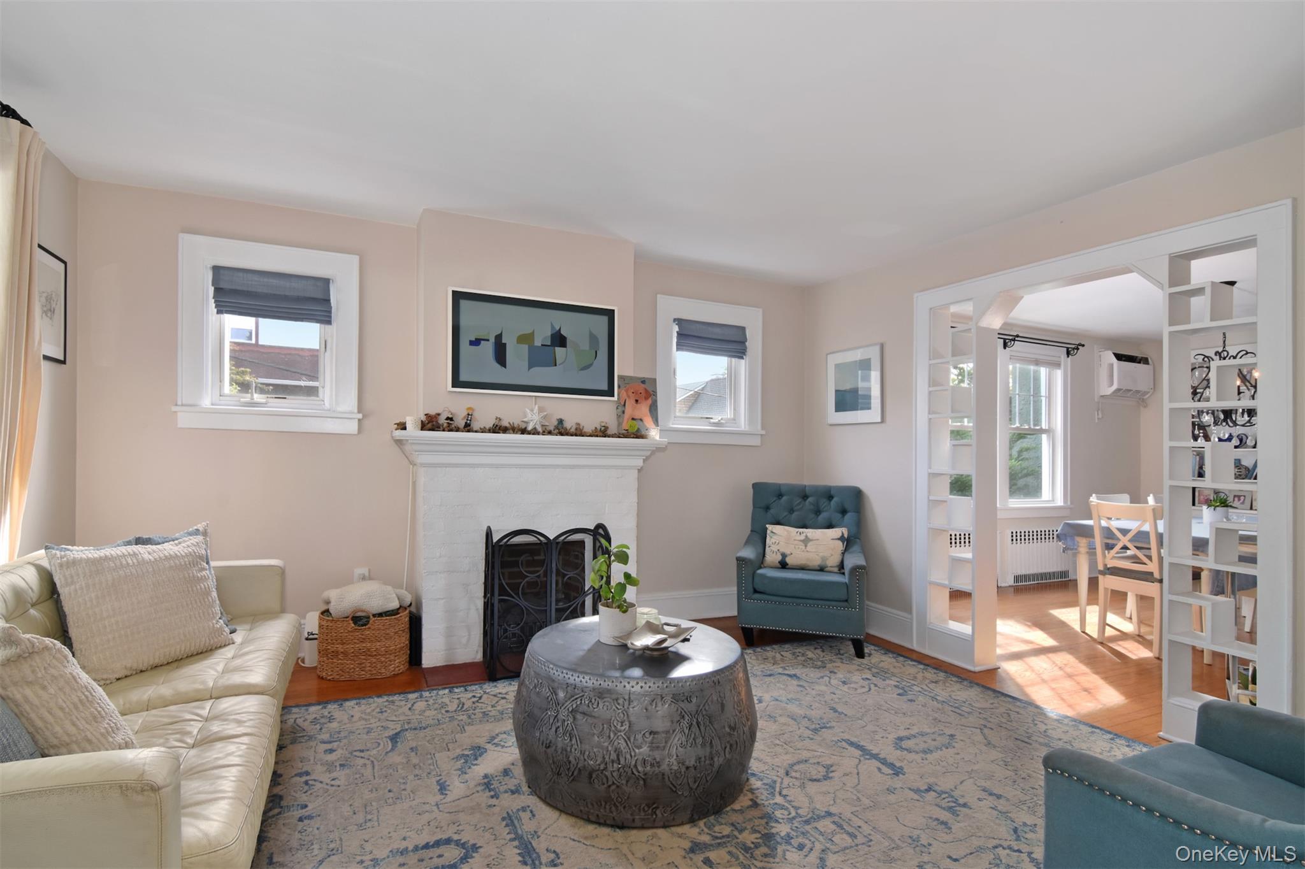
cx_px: 652
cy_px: 434
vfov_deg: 72.0
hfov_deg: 95.0
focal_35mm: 16
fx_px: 598
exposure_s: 1/100
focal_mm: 11
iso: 640
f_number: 11
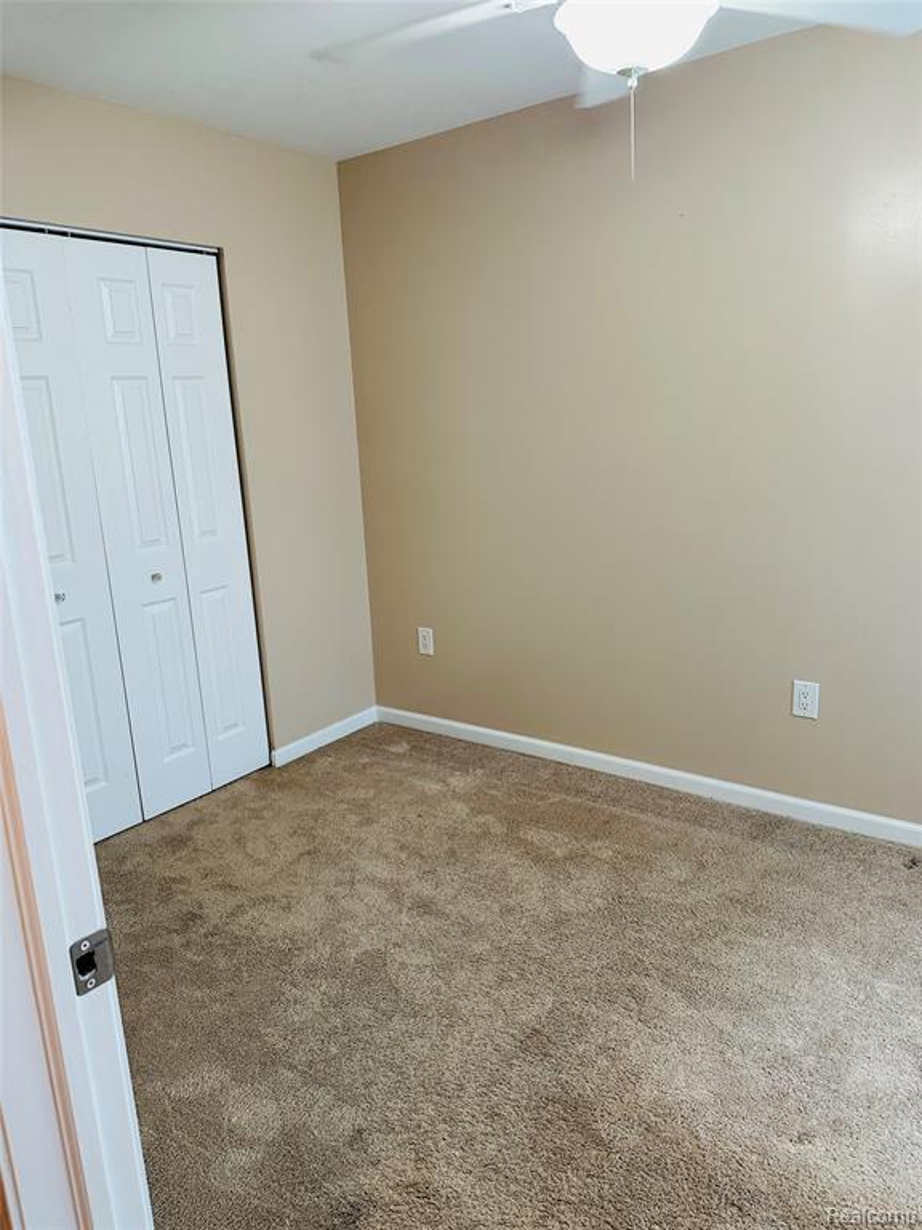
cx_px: 461
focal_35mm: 24
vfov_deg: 71.6
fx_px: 852
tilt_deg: -13.6
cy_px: 615
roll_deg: +3.8
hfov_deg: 56.8
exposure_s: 1/120
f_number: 1.78
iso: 200
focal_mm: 6.86
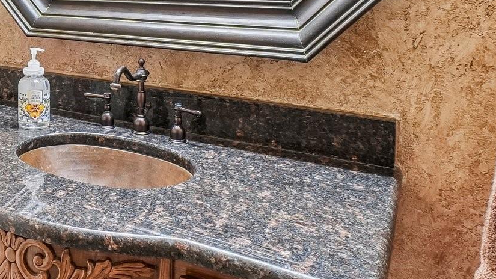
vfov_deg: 28.0
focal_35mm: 39
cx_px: 37
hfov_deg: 45.9
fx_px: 513
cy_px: -21
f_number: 8
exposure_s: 1/6
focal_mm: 10
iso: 400
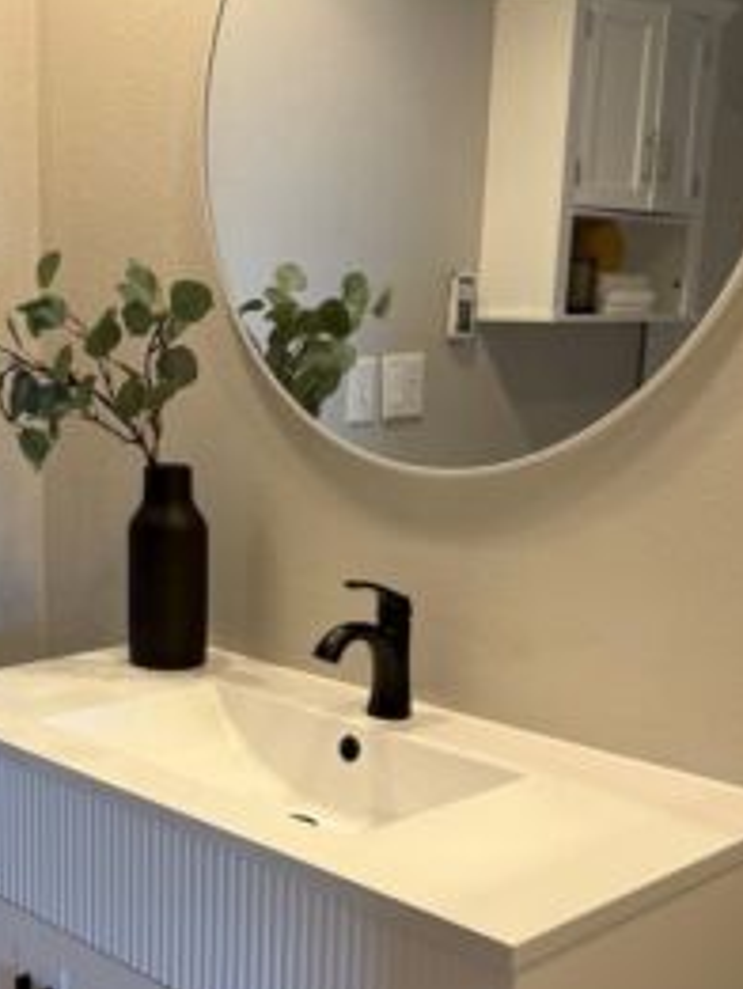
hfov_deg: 29.2
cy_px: 661
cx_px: 186
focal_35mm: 49
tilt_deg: -14.1
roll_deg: -0.9
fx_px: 1401
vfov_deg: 38.4
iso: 125
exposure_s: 1/60
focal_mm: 6.76
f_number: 1.78
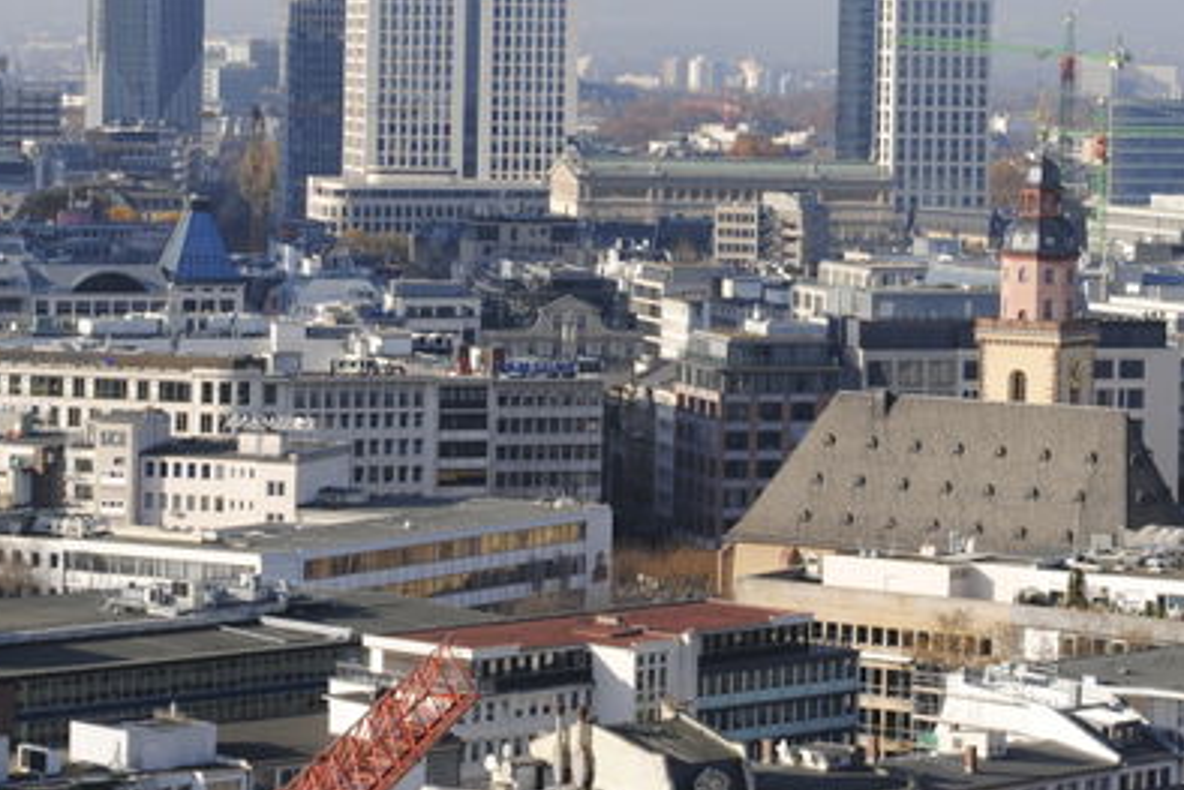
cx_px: 601
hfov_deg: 13.6
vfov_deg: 9.1
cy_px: 120
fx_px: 4965
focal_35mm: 151
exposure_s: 1/250
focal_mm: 55
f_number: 8
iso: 100
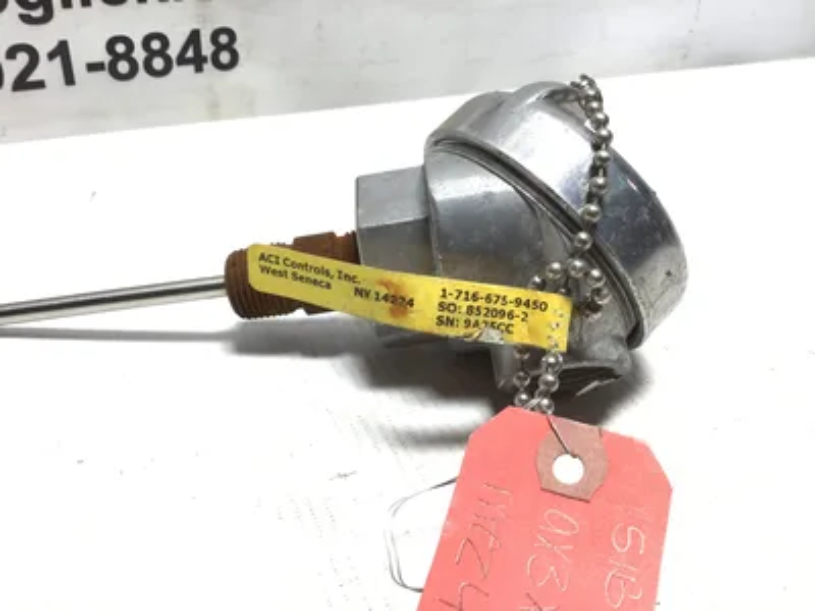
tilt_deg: -32.9
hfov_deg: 58.4
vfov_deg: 45.4
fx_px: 730
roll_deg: -3.3
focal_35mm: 31
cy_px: 306
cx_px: 408
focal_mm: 3.3
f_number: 2.4
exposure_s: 1/60
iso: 25
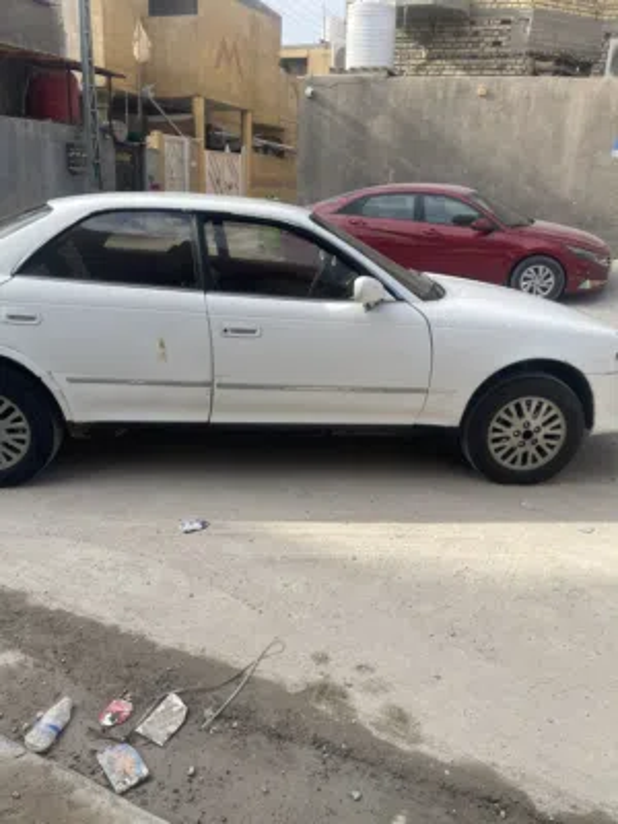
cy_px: 412
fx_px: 595
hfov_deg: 54.9
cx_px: 309
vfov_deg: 69.4
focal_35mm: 25
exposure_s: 1/1946
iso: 32
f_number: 1.6
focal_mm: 5.1
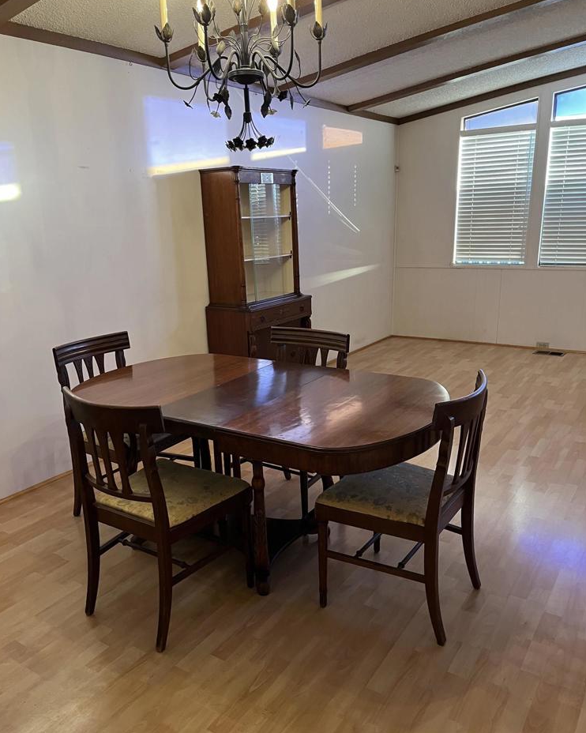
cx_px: 286
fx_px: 607
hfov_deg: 51.5
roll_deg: +2.4
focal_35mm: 28
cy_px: 394
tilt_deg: -15.6
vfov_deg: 62.1
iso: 400
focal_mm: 5.1
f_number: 1.6
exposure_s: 1/60
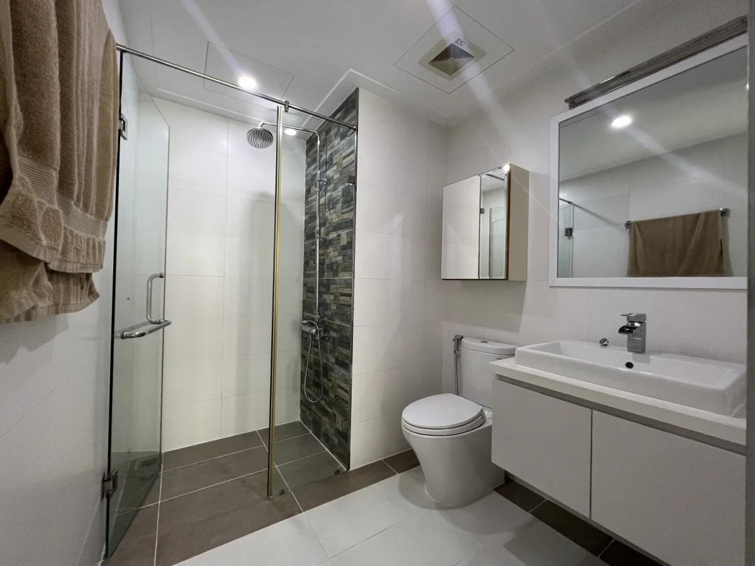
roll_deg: -1.4
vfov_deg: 89.9
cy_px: 283
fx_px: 284
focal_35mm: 13
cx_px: 378
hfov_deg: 106.2
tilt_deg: +0.5
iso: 250
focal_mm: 1.57
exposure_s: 1/99
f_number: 1.8
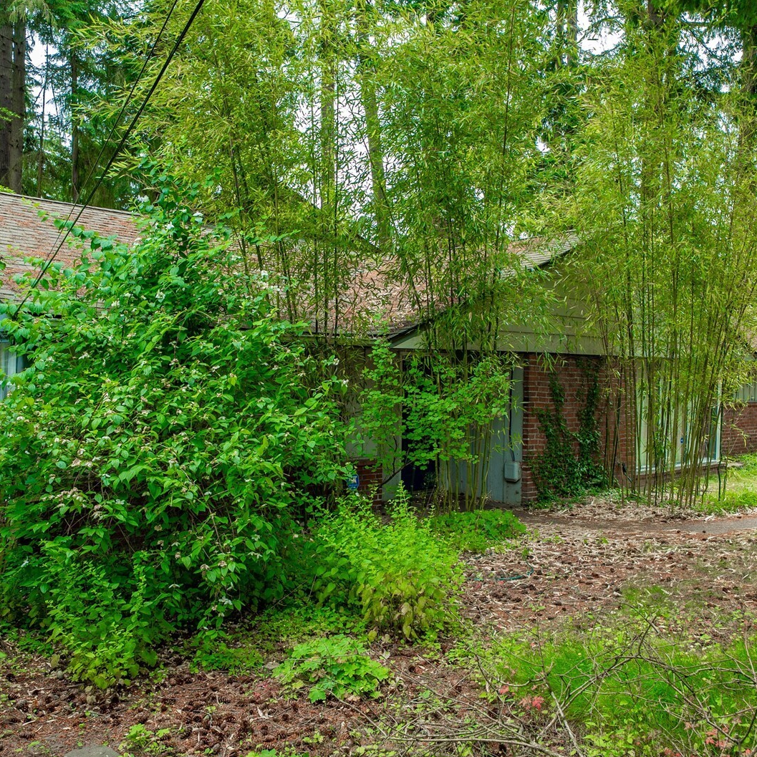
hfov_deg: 53.9
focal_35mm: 30
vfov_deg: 54.0
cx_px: 421
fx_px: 742
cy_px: 388
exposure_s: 1/30
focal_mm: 22
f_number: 7.1
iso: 80
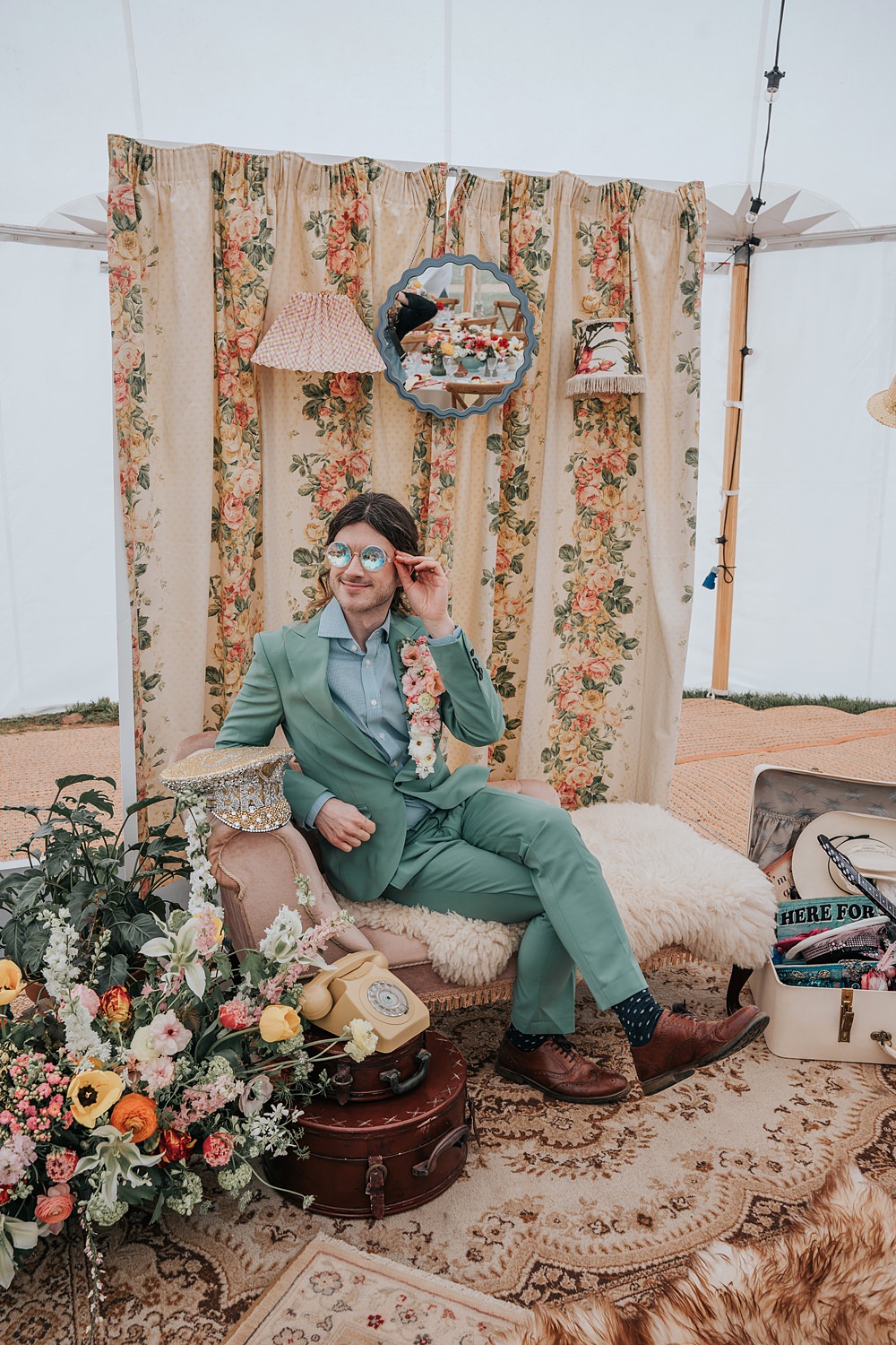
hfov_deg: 44.3
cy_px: 672
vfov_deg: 62.8
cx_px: 448
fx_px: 1101
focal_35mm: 30
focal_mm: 29.5
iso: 250
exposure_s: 1/250
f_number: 6.3
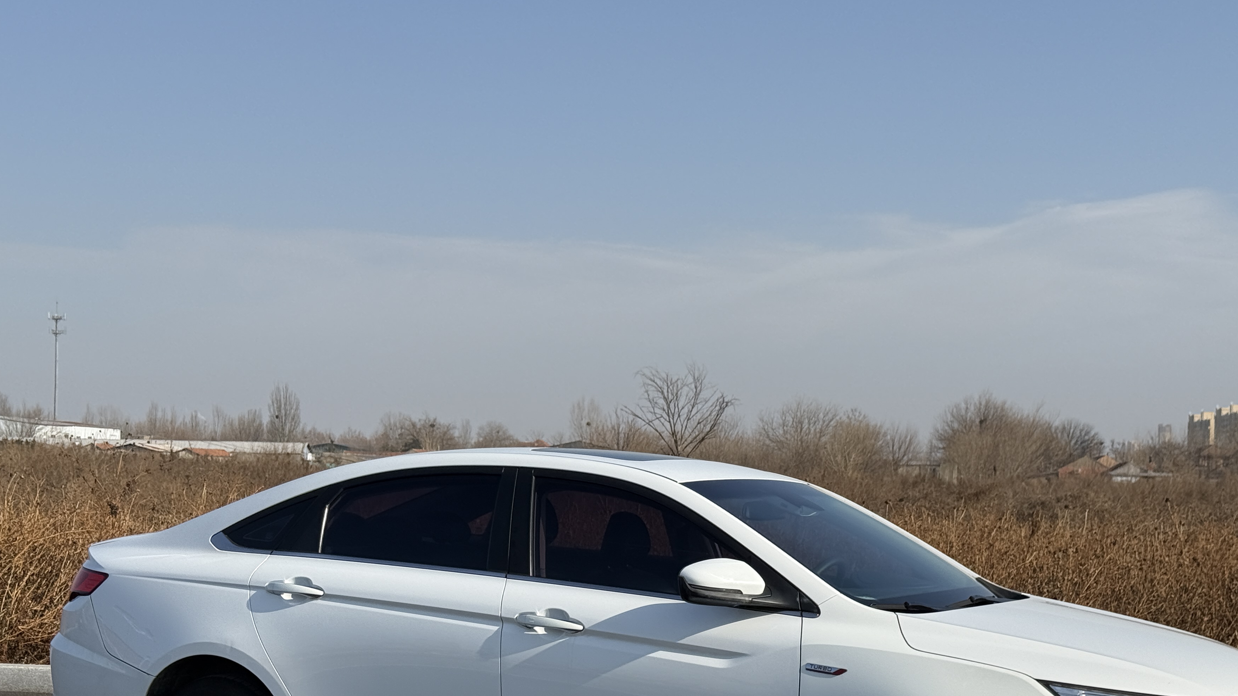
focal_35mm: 60
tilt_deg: -0.5
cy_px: 502
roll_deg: -1.3
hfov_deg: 34.8
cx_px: 706
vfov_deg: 19.9
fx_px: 1970
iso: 64
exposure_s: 1/6536
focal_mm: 6.76
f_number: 1.78
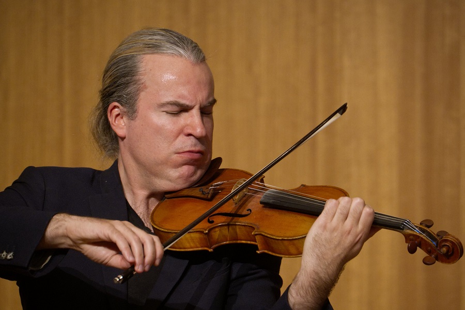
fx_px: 7220
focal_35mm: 559
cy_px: 155
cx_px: 232
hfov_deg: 3.7
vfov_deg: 2.5
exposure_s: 1/100
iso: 3200
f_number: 6.4
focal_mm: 372.6
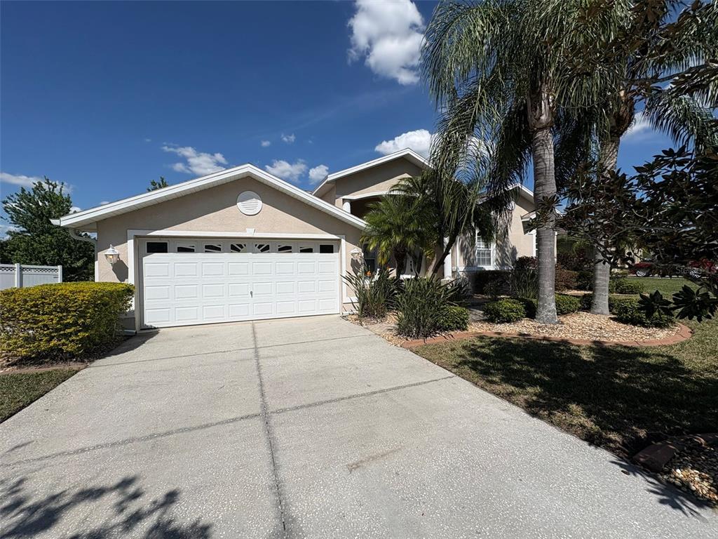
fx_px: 290
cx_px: 359
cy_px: 270
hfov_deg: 102.1
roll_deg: +1.7
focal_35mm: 14
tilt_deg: -0.8
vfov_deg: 85.7
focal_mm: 2.22
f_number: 2.2
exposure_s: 1/5650
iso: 50
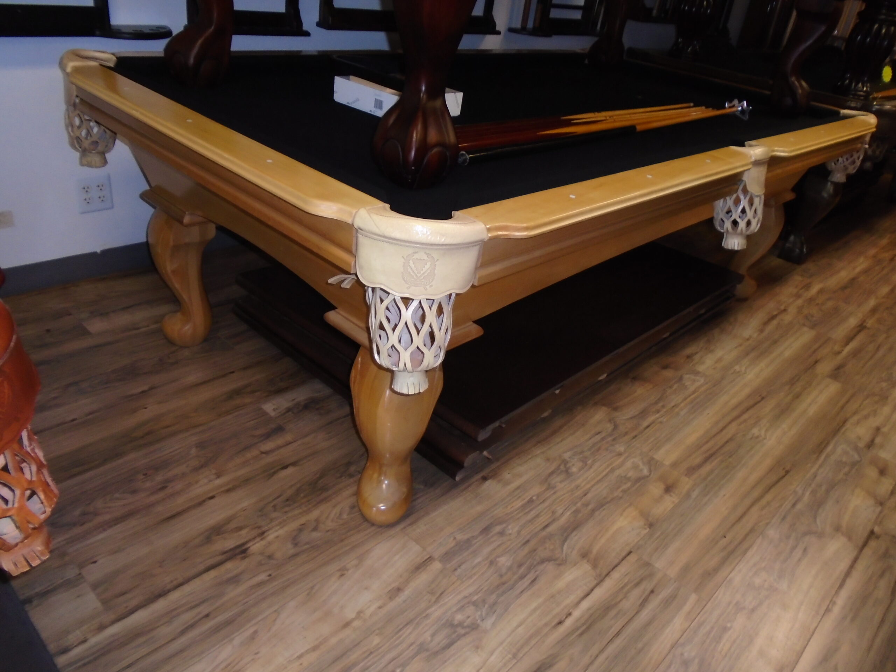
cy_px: 336
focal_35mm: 26
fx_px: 673
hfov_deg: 67.3
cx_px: 448
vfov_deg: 53.1
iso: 250
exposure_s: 1/30
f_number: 3.2
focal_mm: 4.6
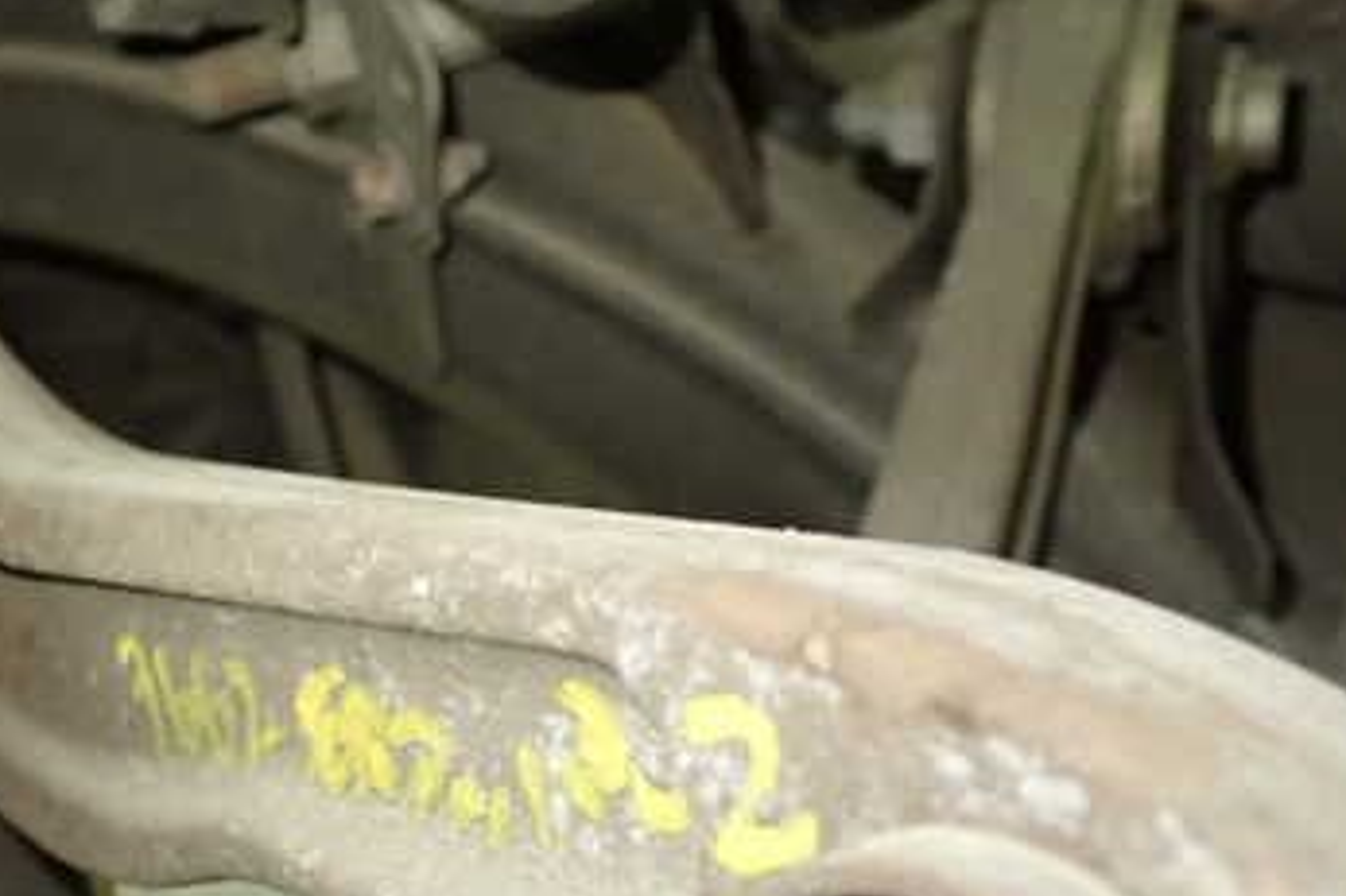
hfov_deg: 36.0
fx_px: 2018
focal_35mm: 54
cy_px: 543
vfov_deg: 25.0
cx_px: 330
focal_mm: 5.4
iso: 800
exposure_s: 1/25
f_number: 2.3
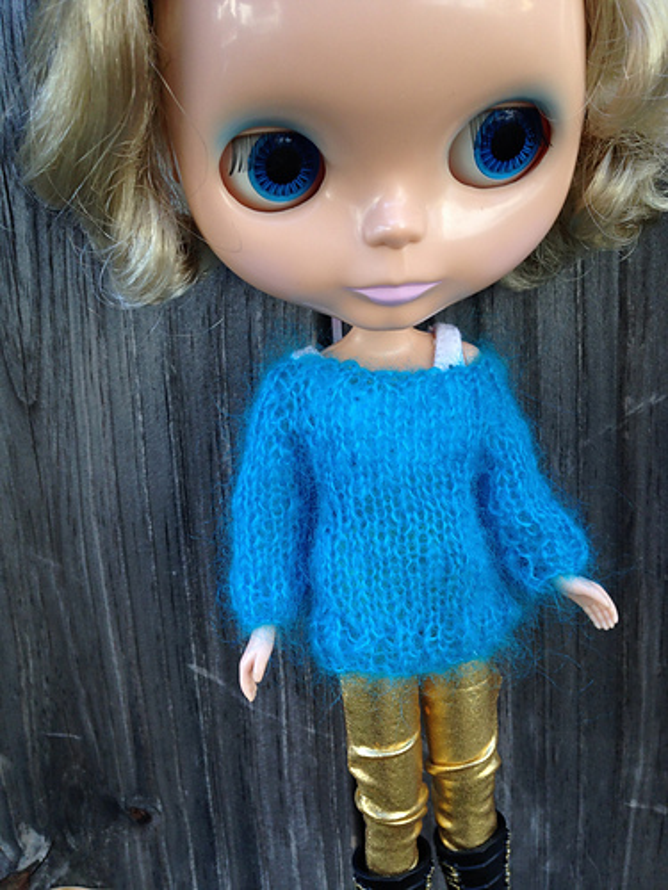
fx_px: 849
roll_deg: +3.6
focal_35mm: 33
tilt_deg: -15.4
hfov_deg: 42.9
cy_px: 445
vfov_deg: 55.4
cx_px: 334
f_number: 2.4
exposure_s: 1/120
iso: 64
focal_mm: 4.12
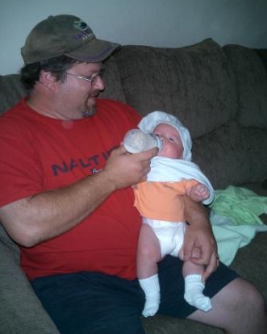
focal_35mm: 37
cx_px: 133
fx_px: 366
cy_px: 164
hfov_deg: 40.1
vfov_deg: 49.1
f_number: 4.2
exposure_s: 1/40
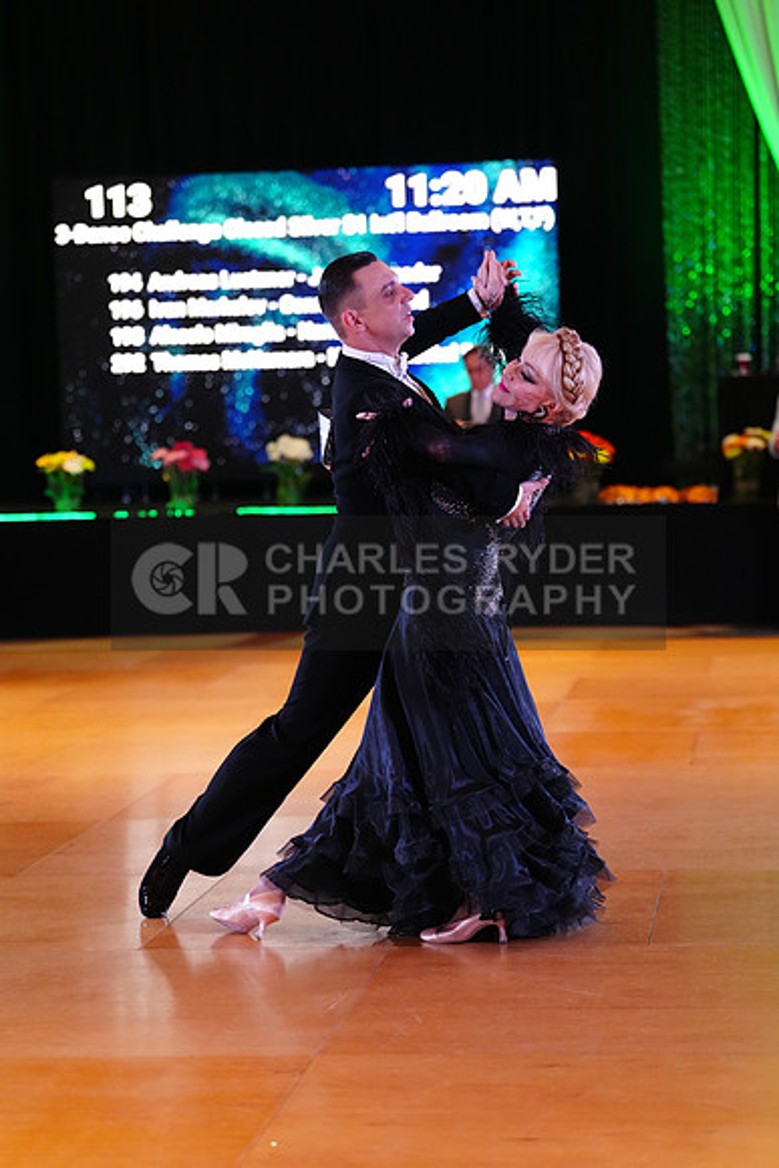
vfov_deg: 21.9
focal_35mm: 93
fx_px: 3017
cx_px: 390
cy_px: 584
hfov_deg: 14.7
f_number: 2.8
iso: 5000
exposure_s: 1/400
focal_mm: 93
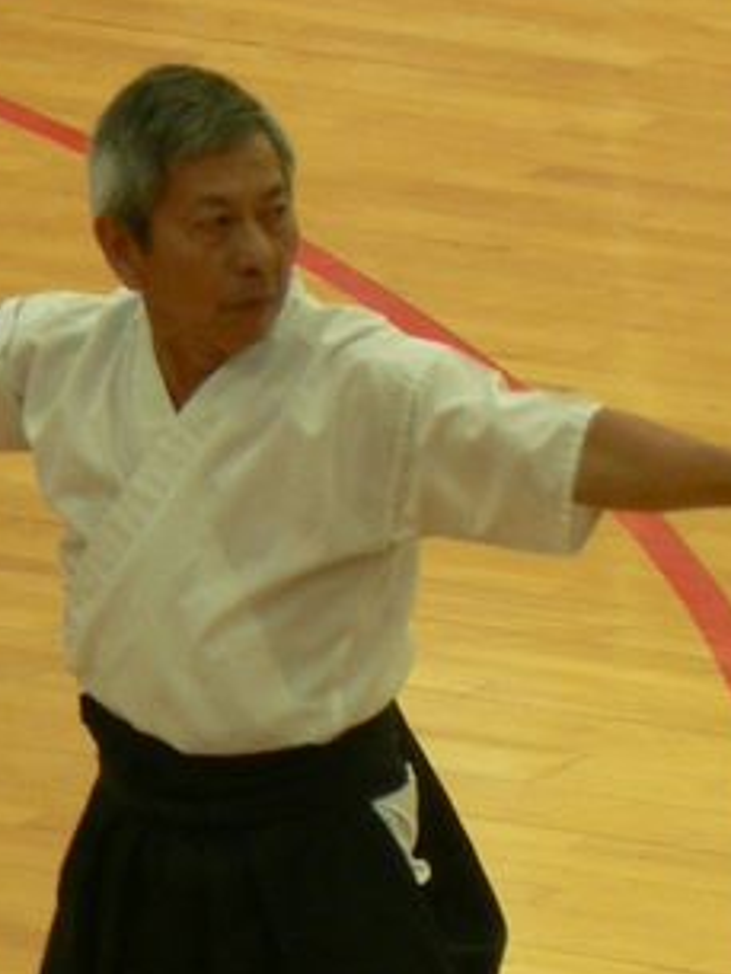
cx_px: 313
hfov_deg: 1.8
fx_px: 22706
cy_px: 192
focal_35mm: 807
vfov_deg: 2.5
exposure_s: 1/30
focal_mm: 34.2
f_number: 3.3
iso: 100
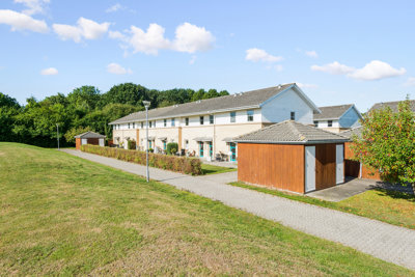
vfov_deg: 59.5
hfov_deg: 81.2
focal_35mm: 21
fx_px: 242
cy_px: 138
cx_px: 208
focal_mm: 21
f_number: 11
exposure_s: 1/160
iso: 200
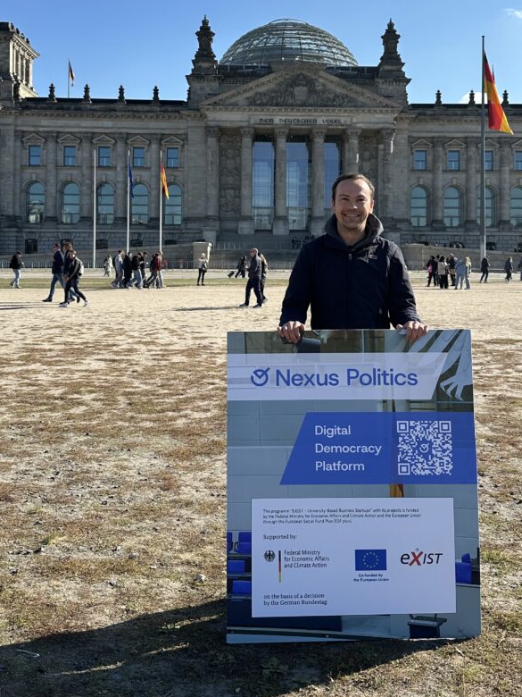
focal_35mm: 41
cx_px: 280
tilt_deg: +1.9
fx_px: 824
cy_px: 231
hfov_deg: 35.1
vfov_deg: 45.1
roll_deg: -1.2
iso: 80
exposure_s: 1/4348
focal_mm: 6.86
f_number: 1.78
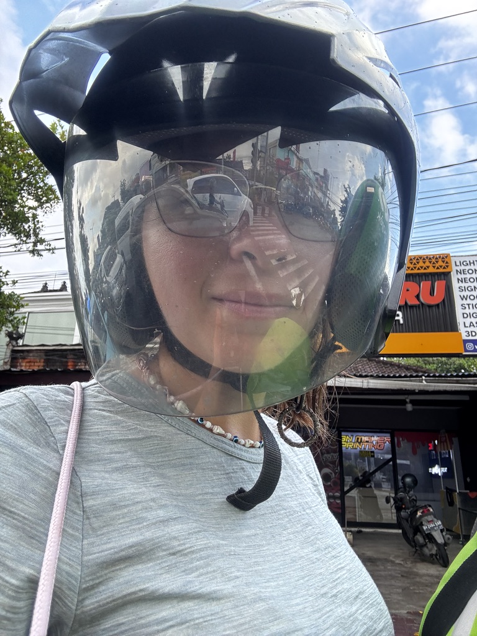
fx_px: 423
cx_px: 238
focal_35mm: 23
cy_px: 318
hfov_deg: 58.9
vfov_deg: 73.9
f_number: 1.9
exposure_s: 1/92
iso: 80
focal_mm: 2.69
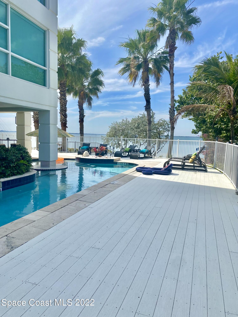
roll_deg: -2.1
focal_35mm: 26
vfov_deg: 67.3
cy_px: 158
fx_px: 238
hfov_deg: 53.1
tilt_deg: -5.1
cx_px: 119
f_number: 1.8
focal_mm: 4.25
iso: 32
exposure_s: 1/4444
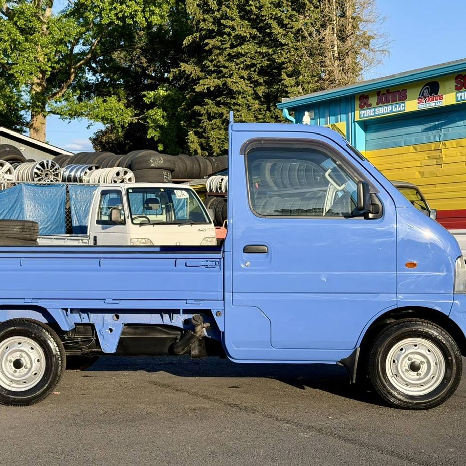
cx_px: 193
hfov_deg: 30.0
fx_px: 868
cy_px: 232
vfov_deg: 30.0
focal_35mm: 57
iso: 64
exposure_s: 1/2667
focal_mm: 6.76
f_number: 1.78
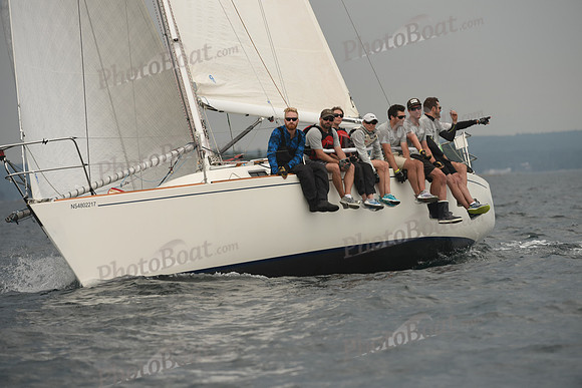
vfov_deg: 4.6
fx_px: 4851
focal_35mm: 300
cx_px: 291
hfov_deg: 6.9
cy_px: 194
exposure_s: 1/1000
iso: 250
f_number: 5.6
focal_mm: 300
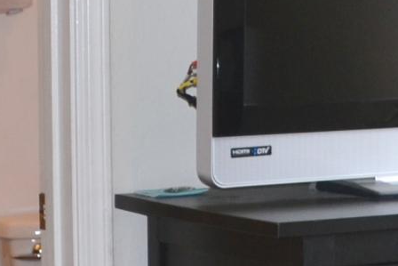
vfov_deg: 6.8
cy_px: -4
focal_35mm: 201
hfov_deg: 9.5
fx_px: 2223
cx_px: 830
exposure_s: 1/125
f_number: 4
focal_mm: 20
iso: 125
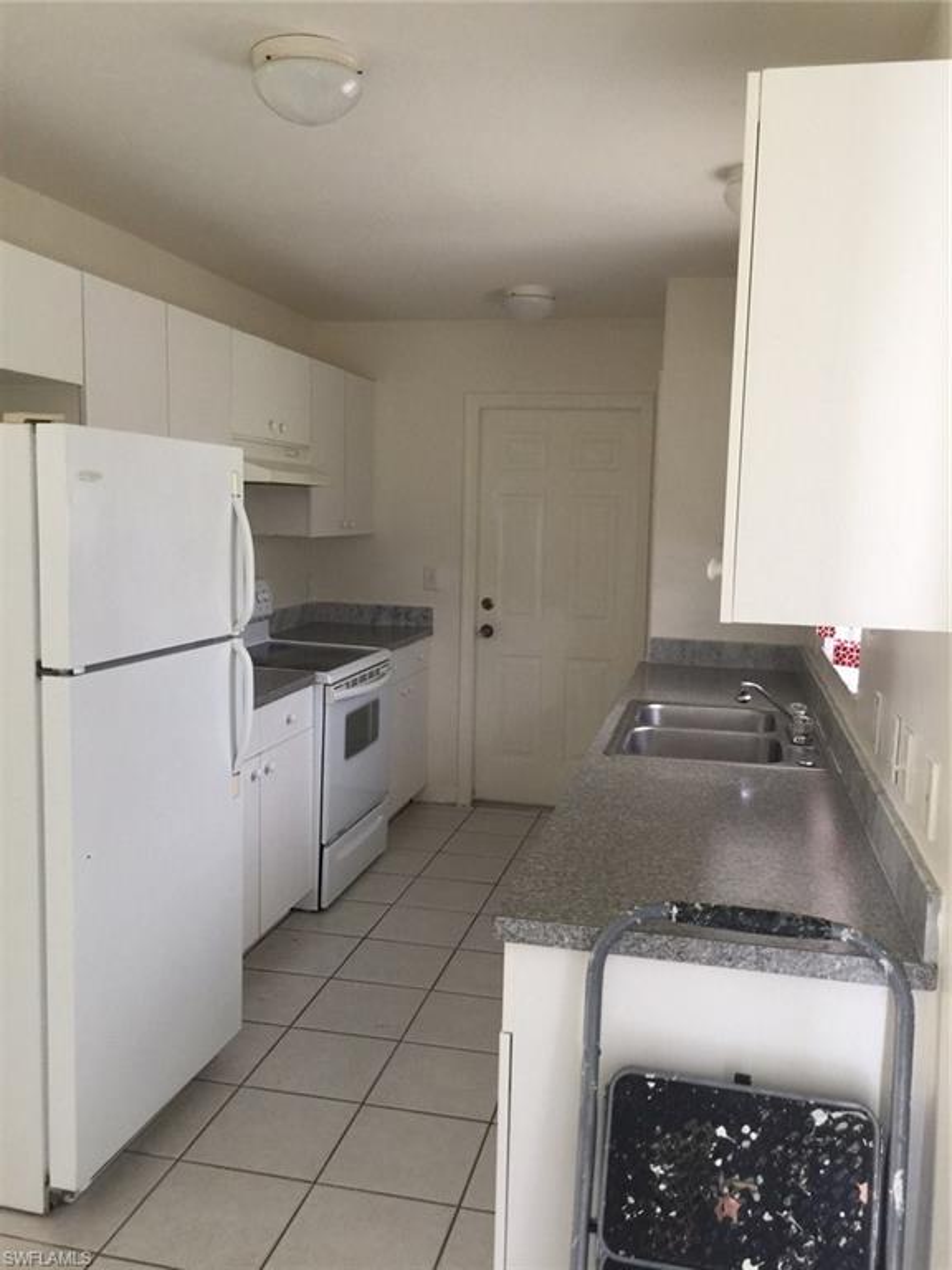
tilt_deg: -7.0
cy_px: 635
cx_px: 476
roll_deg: -2.1
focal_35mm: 29
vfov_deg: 61.7
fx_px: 1063
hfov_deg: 48.2
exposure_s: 1/30
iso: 50
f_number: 2.2
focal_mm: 4.15
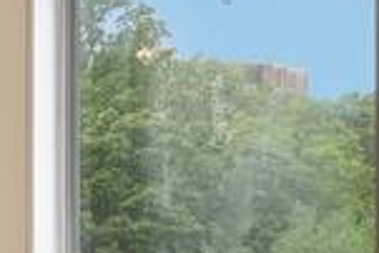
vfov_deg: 14.3
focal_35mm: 95
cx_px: -306
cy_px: 222
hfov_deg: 17.4
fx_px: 1001
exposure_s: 1/6
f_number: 8
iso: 100
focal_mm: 14
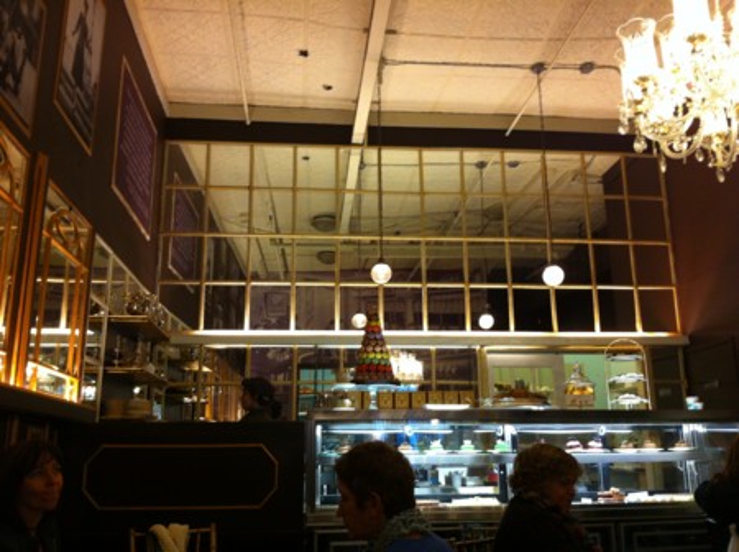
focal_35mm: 35
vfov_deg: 40.6
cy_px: 276
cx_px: 370
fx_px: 746
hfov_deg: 52.7
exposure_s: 1/15
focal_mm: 3.85
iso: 160
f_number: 2.8
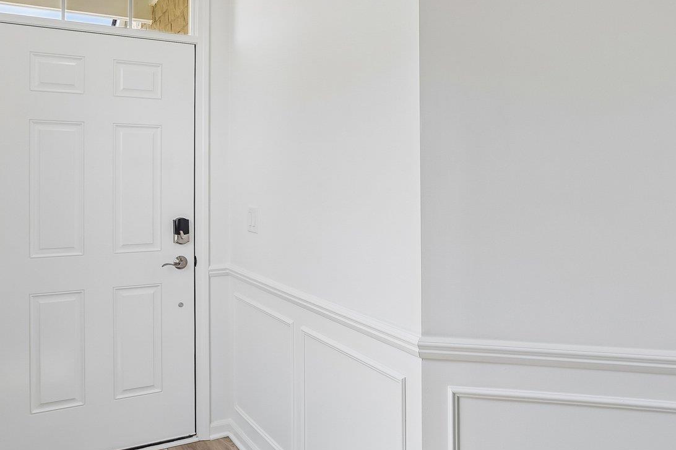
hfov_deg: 61.8
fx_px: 563
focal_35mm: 30
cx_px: 371
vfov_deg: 43.4
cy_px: 181
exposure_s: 1/250
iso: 400
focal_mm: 16
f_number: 6.3
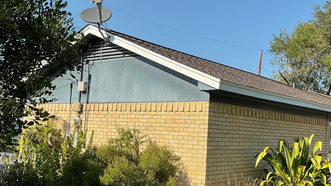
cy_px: 106
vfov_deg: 26.5
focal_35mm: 45
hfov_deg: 44.6
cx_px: 227
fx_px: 395
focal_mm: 3
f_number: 1.8
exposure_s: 1/1451
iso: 16
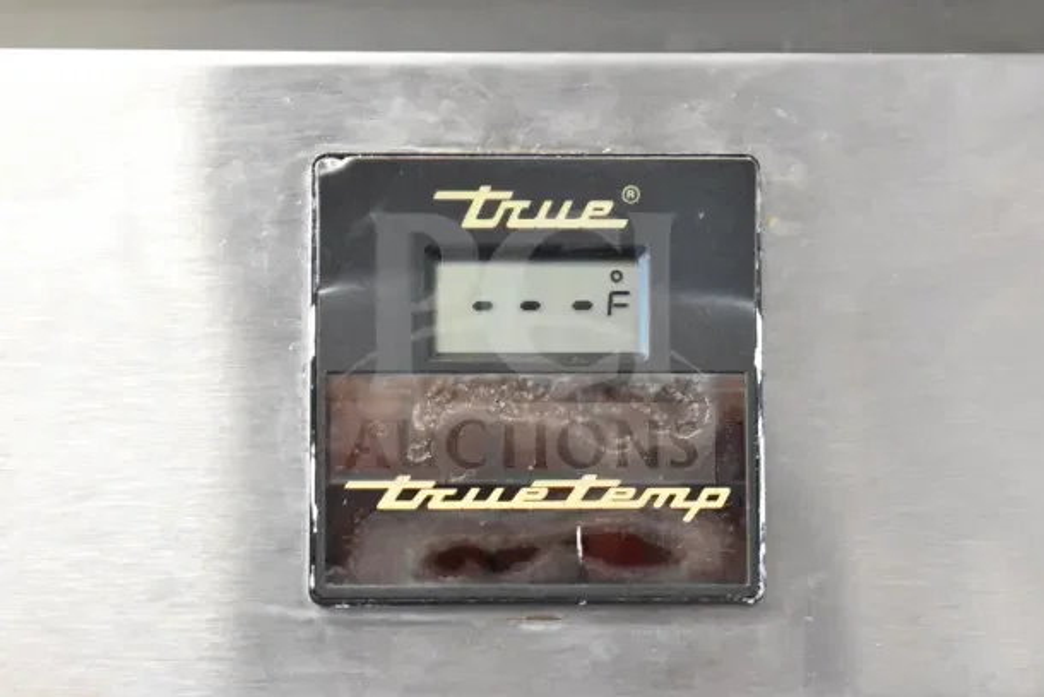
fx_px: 2393
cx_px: 522
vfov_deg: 16.6
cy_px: 348
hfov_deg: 24.6
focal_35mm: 82
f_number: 5.6
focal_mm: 55
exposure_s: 1/100
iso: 12800
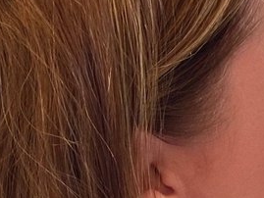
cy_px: 132
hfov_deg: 15.2
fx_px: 885
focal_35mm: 116
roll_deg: +1.1
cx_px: 435
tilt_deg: -13.8
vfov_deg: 12.8
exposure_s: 1/121
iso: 40
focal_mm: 4.25
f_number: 1.8
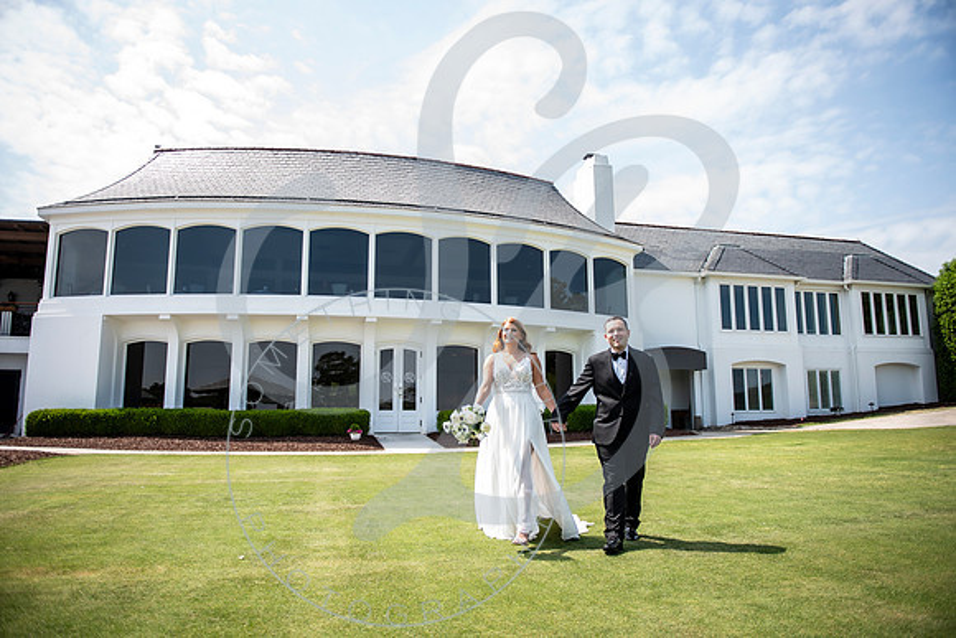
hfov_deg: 69.0
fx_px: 695
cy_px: 319
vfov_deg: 49.3
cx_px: 478
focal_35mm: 26
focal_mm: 26
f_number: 2.8
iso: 100
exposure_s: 1/800
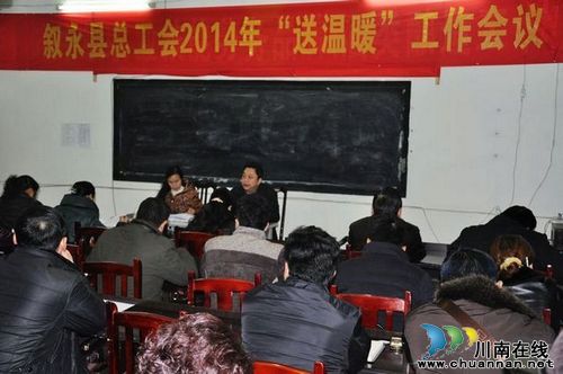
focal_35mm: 45
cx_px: 282
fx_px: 703
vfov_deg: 29.8
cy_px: 187
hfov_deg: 43.7
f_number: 4.2
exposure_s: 1/60
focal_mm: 30
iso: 800
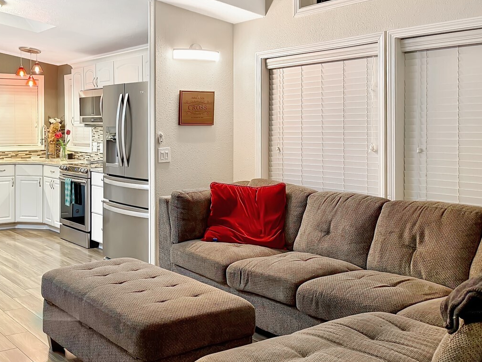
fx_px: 571
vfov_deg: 35.1
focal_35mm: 41
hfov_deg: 44.5
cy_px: 192
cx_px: 131
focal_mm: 5.96
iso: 200
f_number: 1.6
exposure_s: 1/60
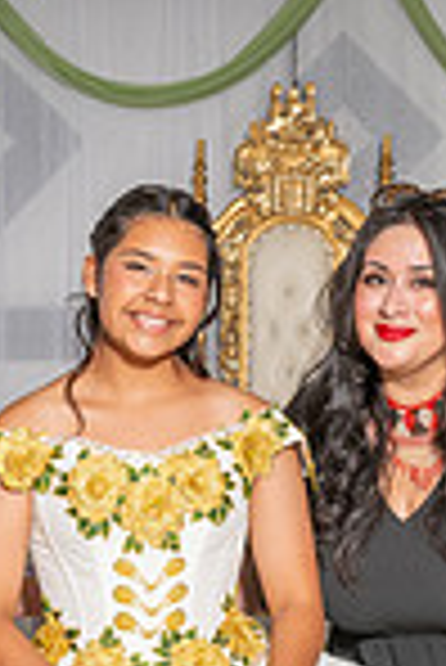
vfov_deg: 13.1
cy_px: 899
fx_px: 2799
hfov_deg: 9.1
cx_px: 207
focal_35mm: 151
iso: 200
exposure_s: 1/200
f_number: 6.3
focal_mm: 31
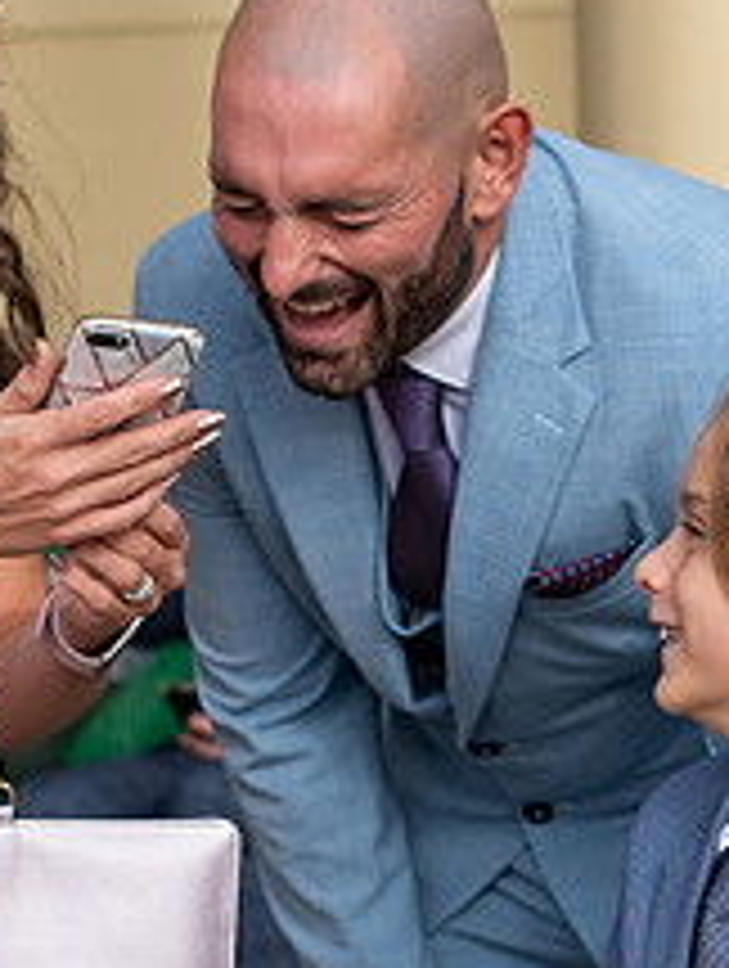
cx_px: 717
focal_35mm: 158
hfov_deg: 9.4
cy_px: 757
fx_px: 4423
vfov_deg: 12.4
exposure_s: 1/1600
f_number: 2.5
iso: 125
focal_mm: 35
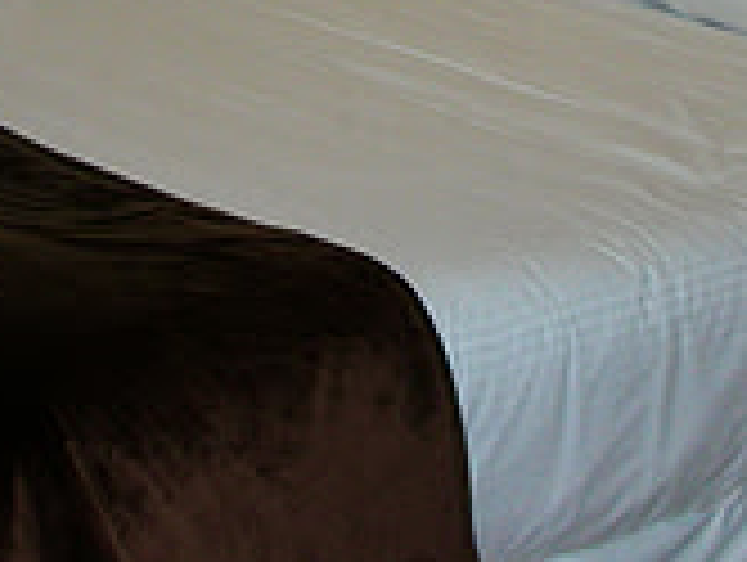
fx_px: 2637
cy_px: -200
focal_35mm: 122
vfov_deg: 11.8
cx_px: 302
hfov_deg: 16.1
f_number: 3
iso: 100
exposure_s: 1/60.1
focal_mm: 5.8
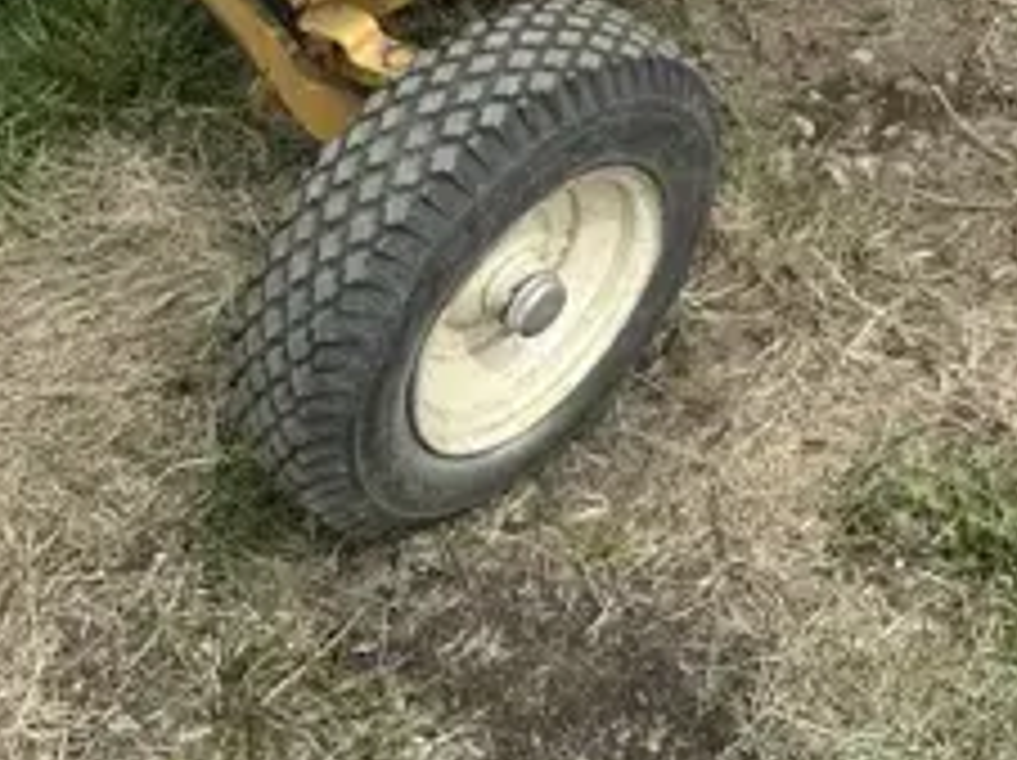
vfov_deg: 19.7
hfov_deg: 28.4
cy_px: -247
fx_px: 1996
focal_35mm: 68
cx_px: 670
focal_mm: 6.86
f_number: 1.78
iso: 80
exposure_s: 1/2732
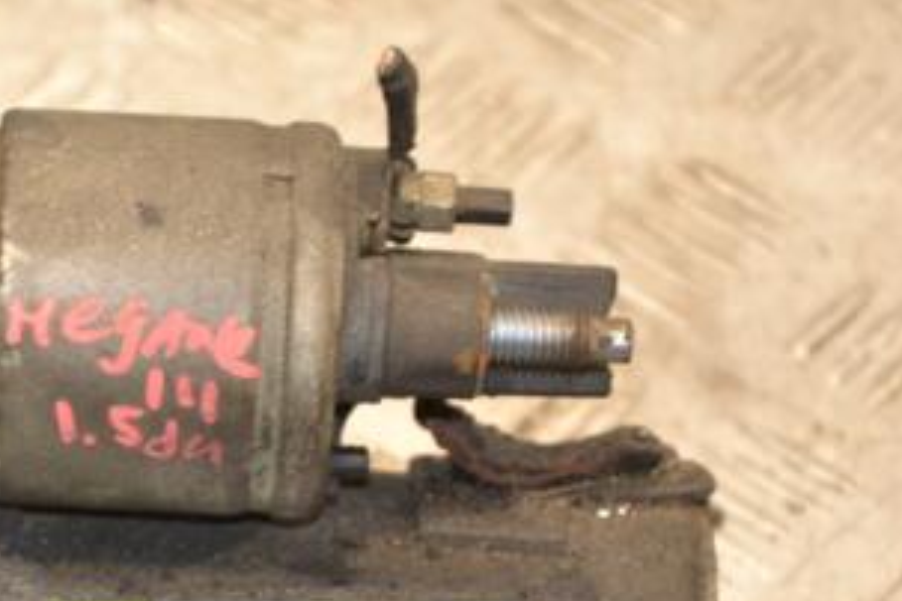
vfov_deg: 6.2
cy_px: 497
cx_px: 60
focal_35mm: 223
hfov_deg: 9.2
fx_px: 5587
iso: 800
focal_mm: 75
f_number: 5.3
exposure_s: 1/80
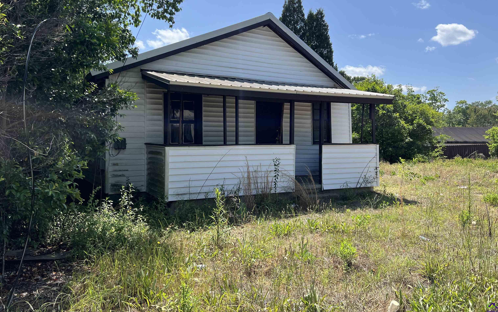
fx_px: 380
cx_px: 250
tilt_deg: +1.1
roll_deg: -0.1
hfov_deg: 66.5
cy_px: 126
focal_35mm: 28
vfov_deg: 44.3
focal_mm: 5.7
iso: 50
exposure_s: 1/3257
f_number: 1.5
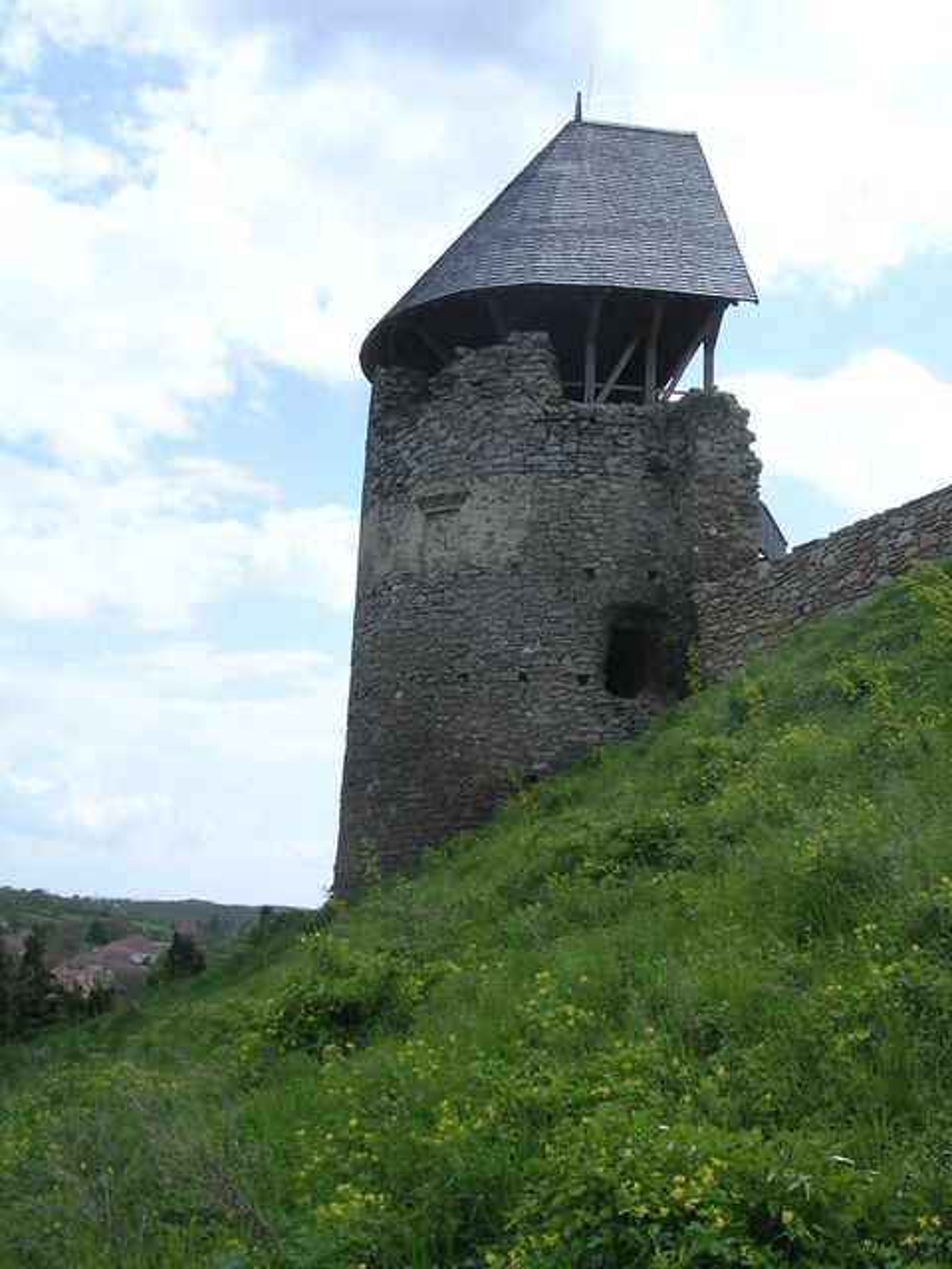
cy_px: 634
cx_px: 476
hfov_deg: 37.7
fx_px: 1393
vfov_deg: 49.0
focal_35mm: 38
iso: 100
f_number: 5.6
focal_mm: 5.8
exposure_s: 1/279
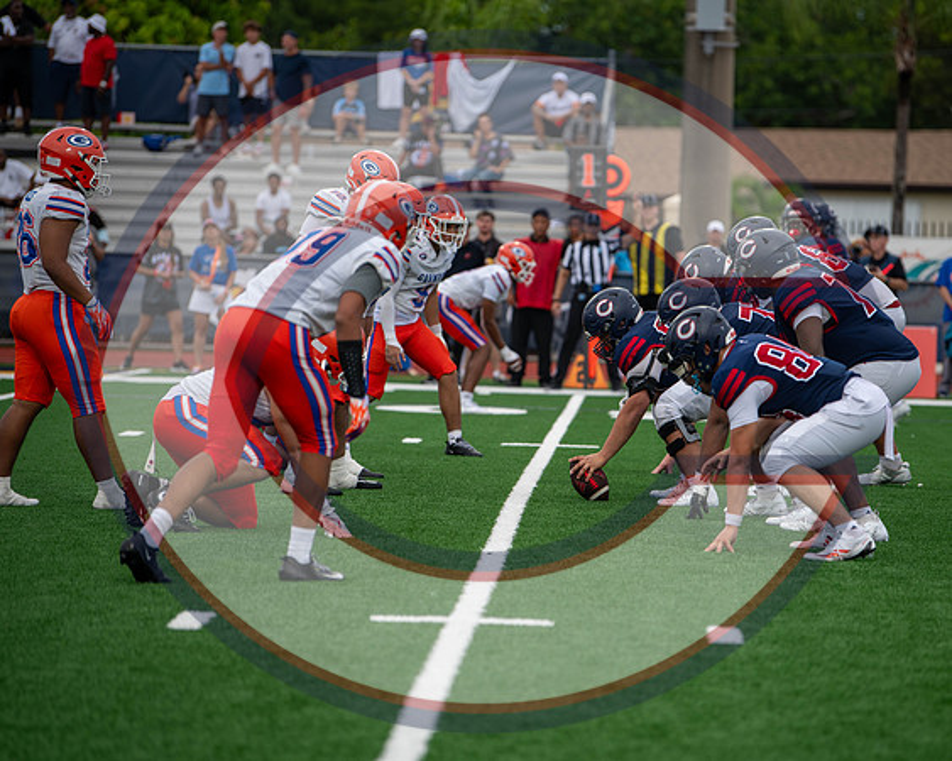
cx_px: 564
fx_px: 5480
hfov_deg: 9.9
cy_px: 398
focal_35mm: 195
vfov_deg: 7.9
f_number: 2.8
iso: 450
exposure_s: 1/1000
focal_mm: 165
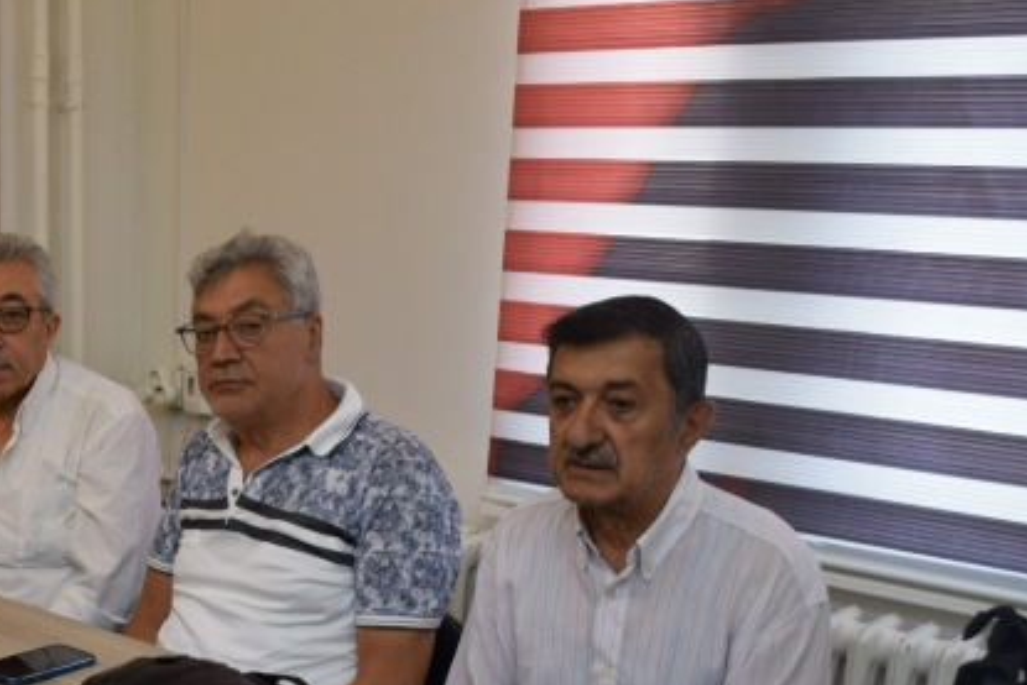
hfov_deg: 35.4
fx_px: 1484
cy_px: 535
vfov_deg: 25.6
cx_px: 62
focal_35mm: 52
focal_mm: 18
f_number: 4
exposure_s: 1/60
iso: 560
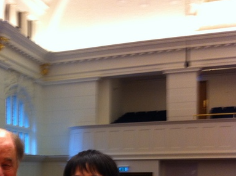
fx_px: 496
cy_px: 176
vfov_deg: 19.5
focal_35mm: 73
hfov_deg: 25.2
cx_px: -9
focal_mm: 3.85
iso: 100
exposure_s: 1/17
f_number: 2.8
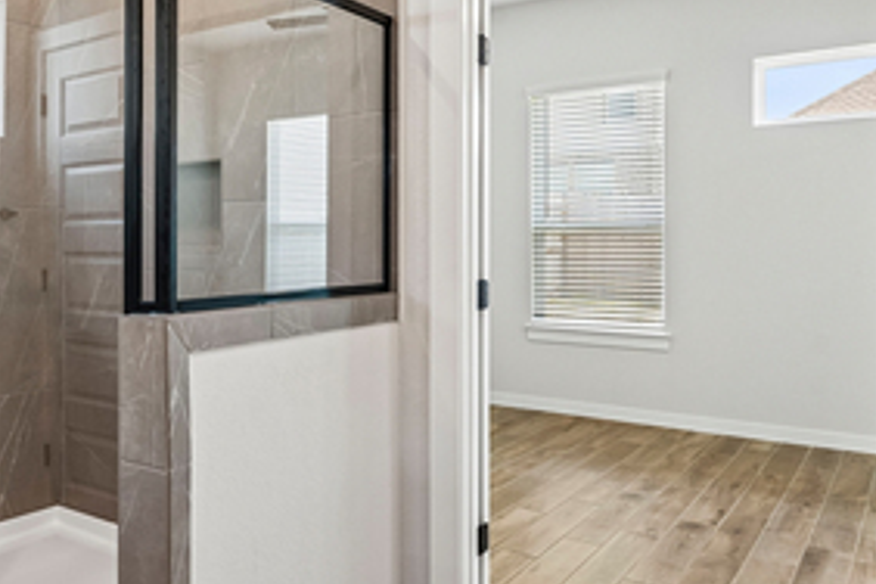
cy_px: 241
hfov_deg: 52.1
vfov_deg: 38.8
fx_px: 827
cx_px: 171
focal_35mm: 34
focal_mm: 15
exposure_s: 1/20
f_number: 8
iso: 500
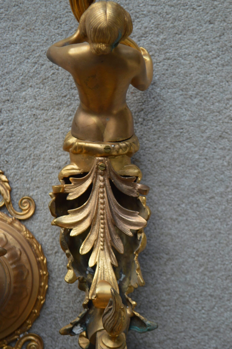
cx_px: 116
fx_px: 799
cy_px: 174
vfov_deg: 24.6
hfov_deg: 16.5
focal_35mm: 82
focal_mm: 55
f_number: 5.6
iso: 400
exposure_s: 1/100
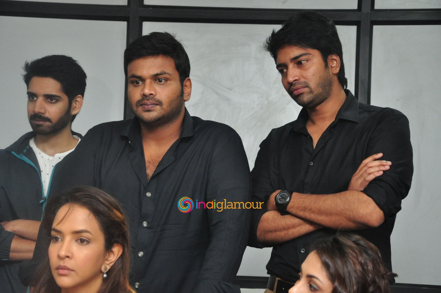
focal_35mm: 93
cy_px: 146
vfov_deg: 14.7
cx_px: 220
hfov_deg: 21.9
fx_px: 1138
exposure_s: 1/125
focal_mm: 62
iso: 1600
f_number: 6.3
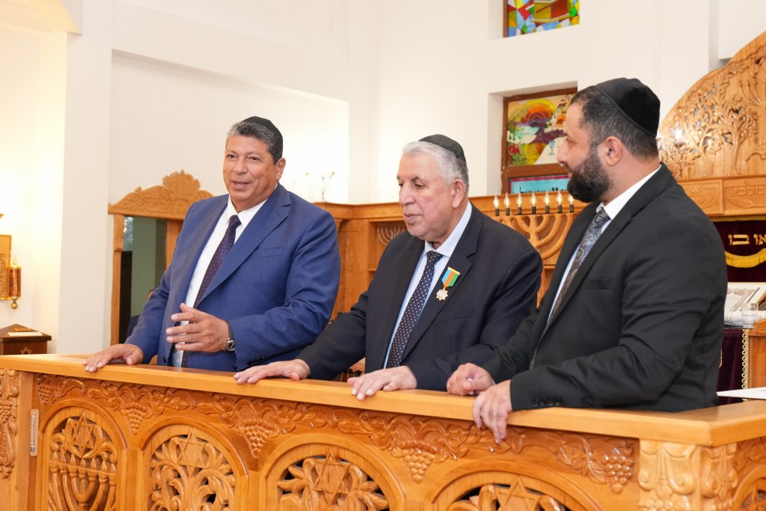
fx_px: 1021
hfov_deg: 41.1
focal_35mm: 48
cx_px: 383
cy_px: 256
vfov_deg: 28.1
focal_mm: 32
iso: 2500
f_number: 4
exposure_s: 1/160
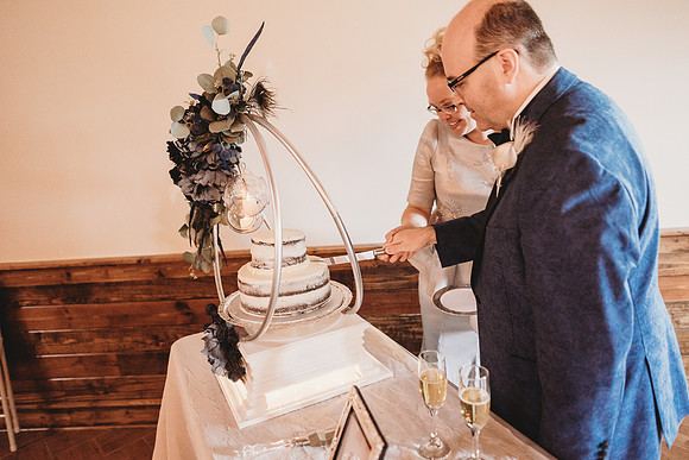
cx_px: 344
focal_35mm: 24
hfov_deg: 73.7
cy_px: 230
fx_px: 459
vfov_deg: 53.2
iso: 2000
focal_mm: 24
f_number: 2.5
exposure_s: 1/125
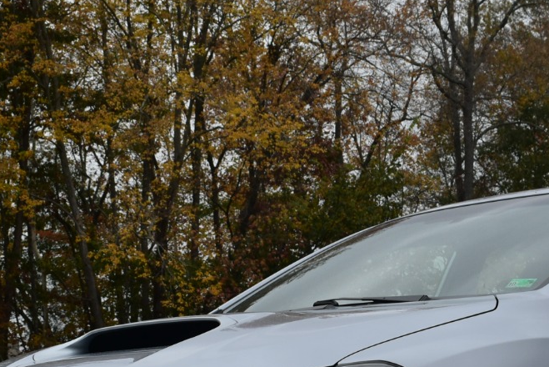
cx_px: 443
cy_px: 414
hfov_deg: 17.7
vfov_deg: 11.8
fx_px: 1743
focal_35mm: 114
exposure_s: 1/200
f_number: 10
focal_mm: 31
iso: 400
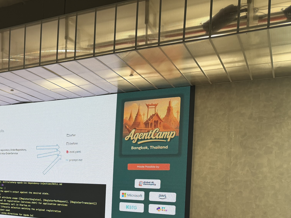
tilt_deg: -0.2
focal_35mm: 45
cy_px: 184
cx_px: 29
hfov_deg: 39.1
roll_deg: -2.3
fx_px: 378
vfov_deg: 31.1
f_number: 1.78
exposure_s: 1/120
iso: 125
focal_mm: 6.76
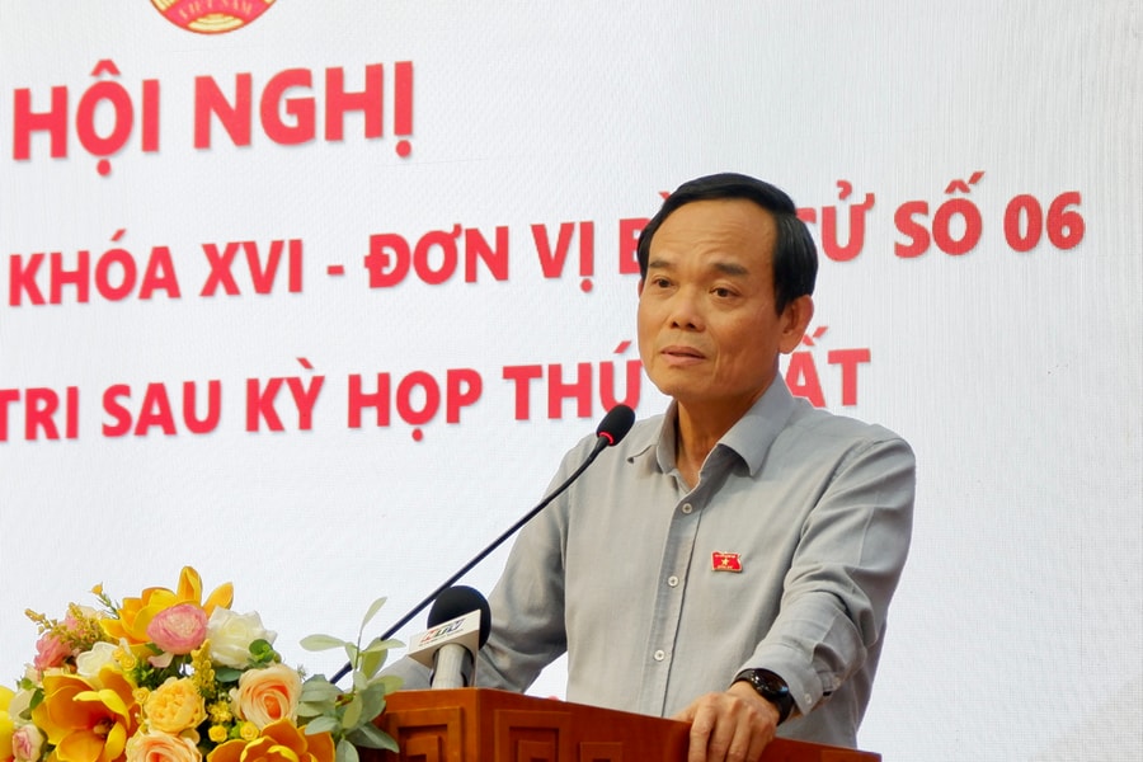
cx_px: 572
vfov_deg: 11.4
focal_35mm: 120
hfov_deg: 17.1
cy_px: 381
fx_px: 3810
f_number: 4
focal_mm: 80
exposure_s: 1/125
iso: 800
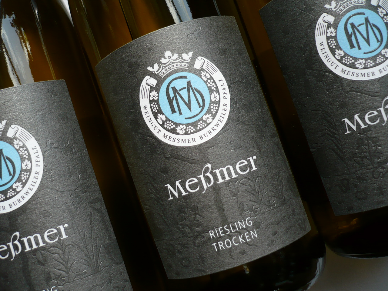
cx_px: 194
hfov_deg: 52.6
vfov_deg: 40.7
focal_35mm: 35
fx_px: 392
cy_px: 146
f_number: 2.8
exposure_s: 1/200
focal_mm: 5.8
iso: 100
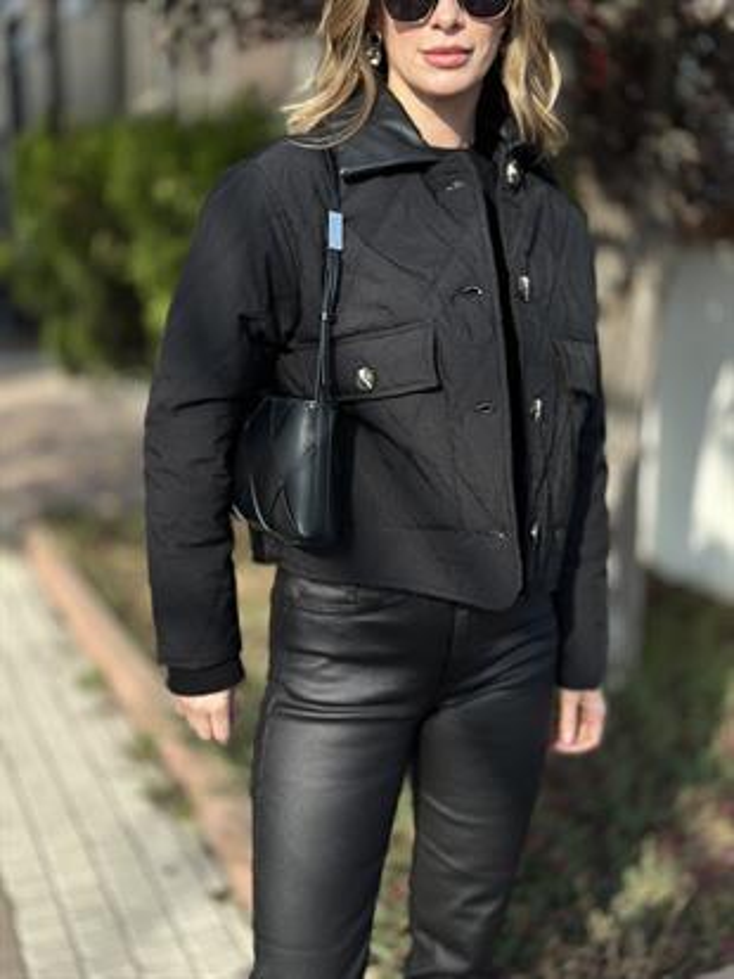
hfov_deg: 30.3
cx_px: 367
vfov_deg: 39.6
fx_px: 1356
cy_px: 490
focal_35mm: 48
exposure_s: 1/1085
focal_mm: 6.86
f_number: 1.78
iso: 80
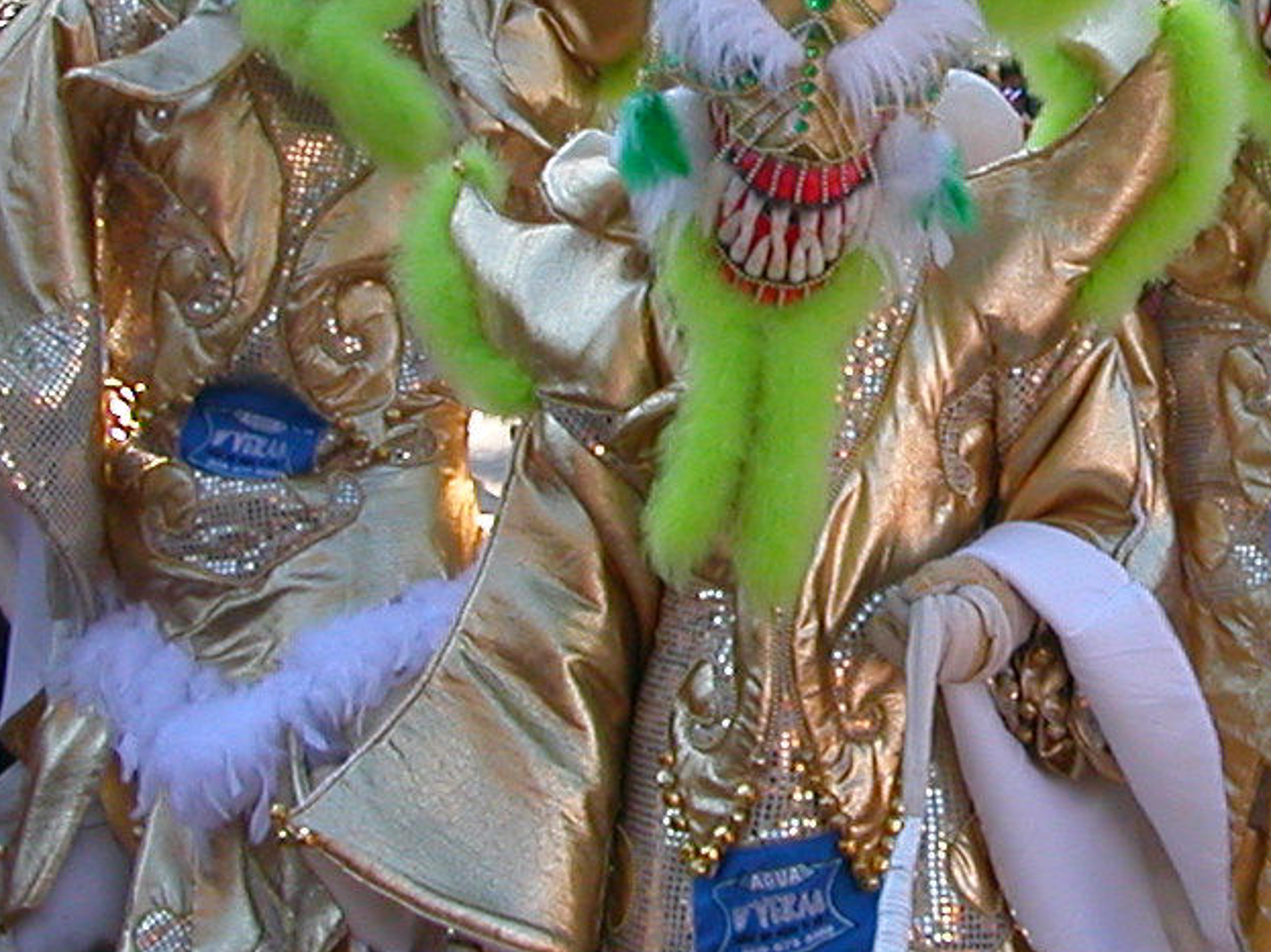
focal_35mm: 95
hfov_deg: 20.1
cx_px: 1232
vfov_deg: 15.5
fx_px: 3487
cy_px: 306
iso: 100
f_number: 2.7
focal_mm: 5.6
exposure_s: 1/397
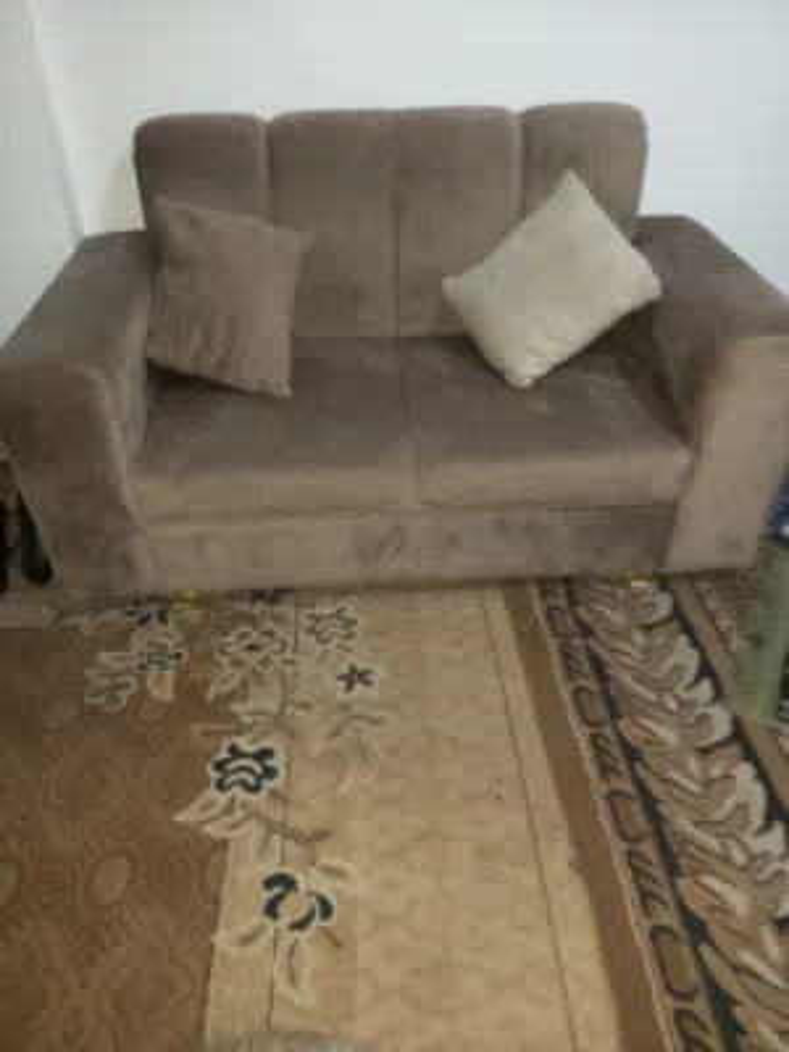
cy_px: 526
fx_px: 760
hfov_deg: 54.9
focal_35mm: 25
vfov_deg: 69.4
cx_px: 394
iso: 500
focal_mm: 4.6
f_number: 2
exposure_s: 1/14.3
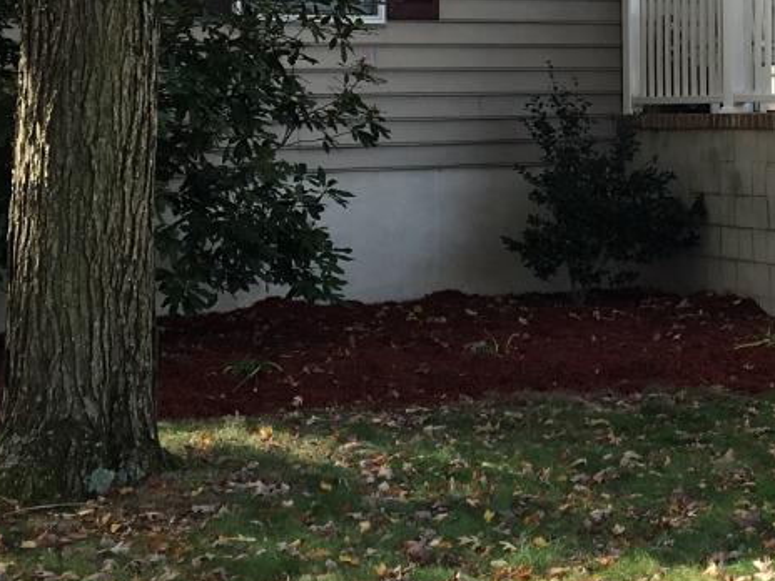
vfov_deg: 16.2
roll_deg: +0.2
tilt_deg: +0.3
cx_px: 860
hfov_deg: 20.7
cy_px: 60
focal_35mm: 90
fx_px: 2015
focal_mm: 4.15
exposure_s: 1/120
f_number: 2.2
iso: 25
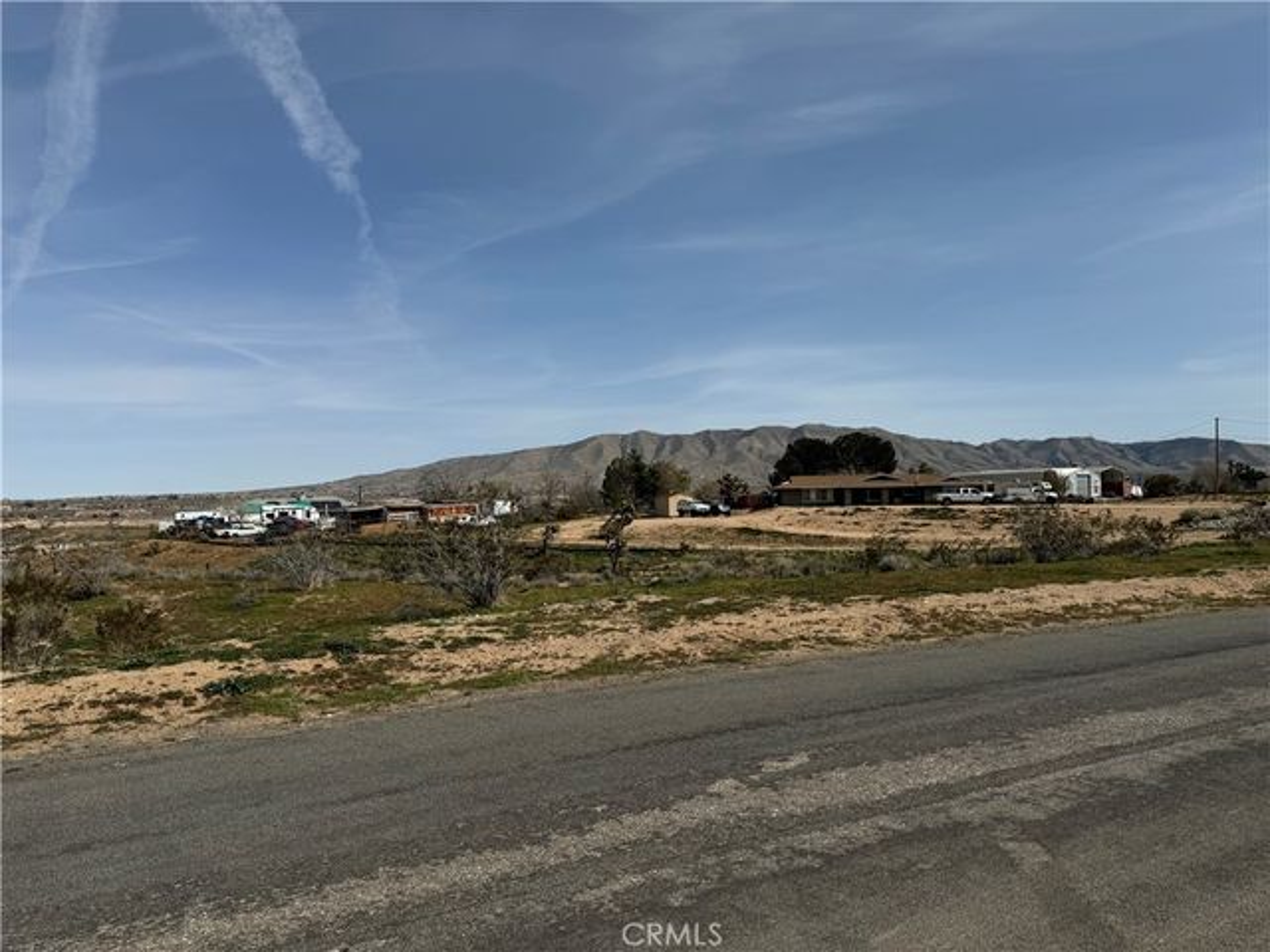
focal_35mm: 24
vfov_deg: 56.8
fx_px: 881
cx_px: 635
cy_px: 476
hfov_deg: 71.6
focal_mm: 6.86
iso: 80
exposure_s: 1/9009
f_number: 1.78
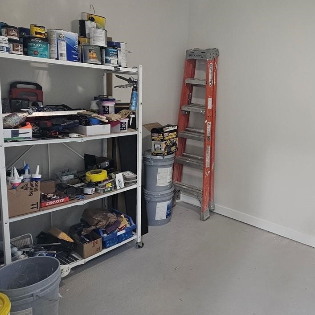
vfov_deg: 60.7
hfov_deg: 54.7
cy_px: 134
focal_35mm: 26
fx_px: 268
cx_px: 270
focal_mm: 2.2
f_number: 2.2
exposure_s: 1/60
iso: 160
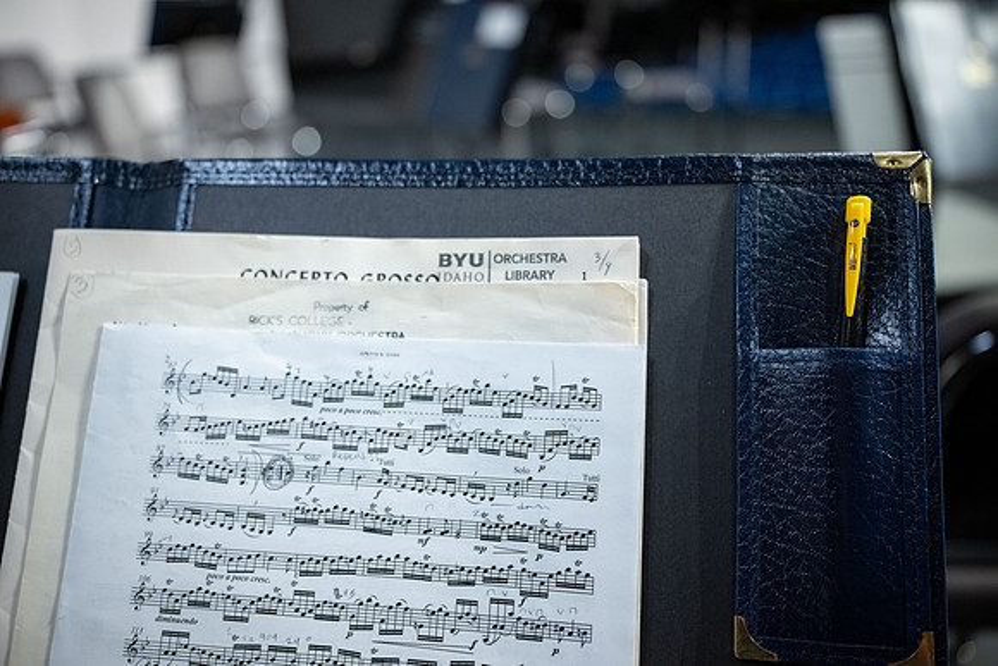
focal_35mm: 31
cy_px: 333
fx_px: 860
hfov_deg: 60.3
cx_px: 499
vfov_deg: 42.3
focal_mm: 31
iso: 1600
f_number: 2.8
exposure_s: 1/400
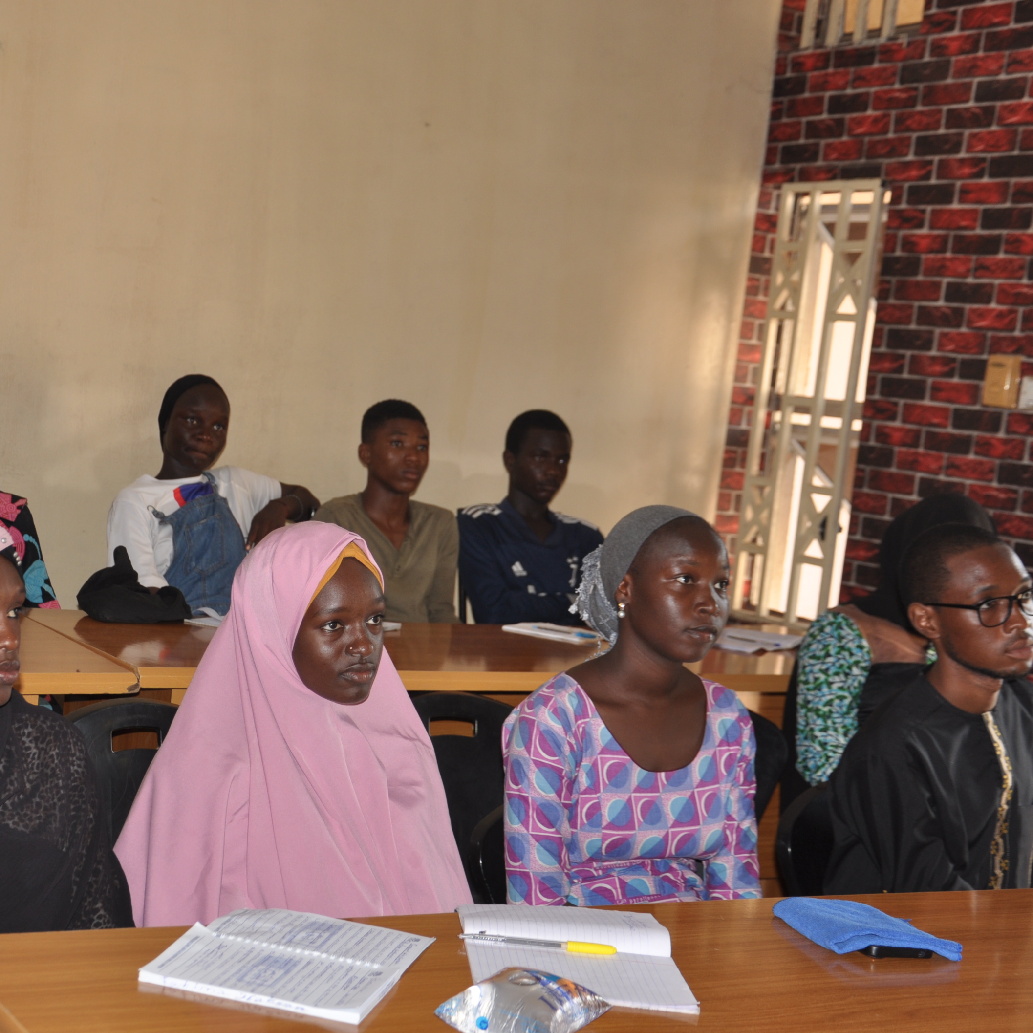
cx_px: 310
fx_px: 2093
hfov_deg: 27.5
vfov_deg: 27.7
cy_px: 512
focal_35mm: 62
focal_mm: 32
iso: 200
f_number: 4.2
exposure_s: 1/60
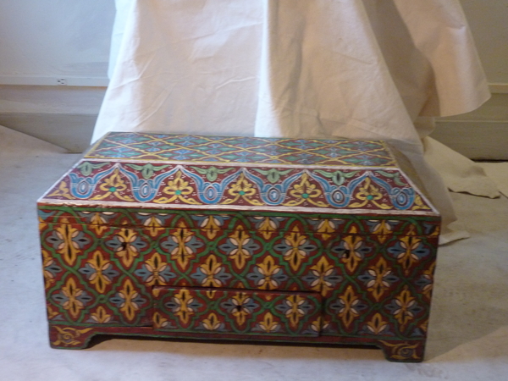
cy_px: 190
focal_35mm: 45
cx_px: 254
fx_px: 660
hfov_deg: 42.1
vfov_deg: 32.2
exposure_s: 1/15
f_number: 3.7
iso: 400
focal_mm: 7.3
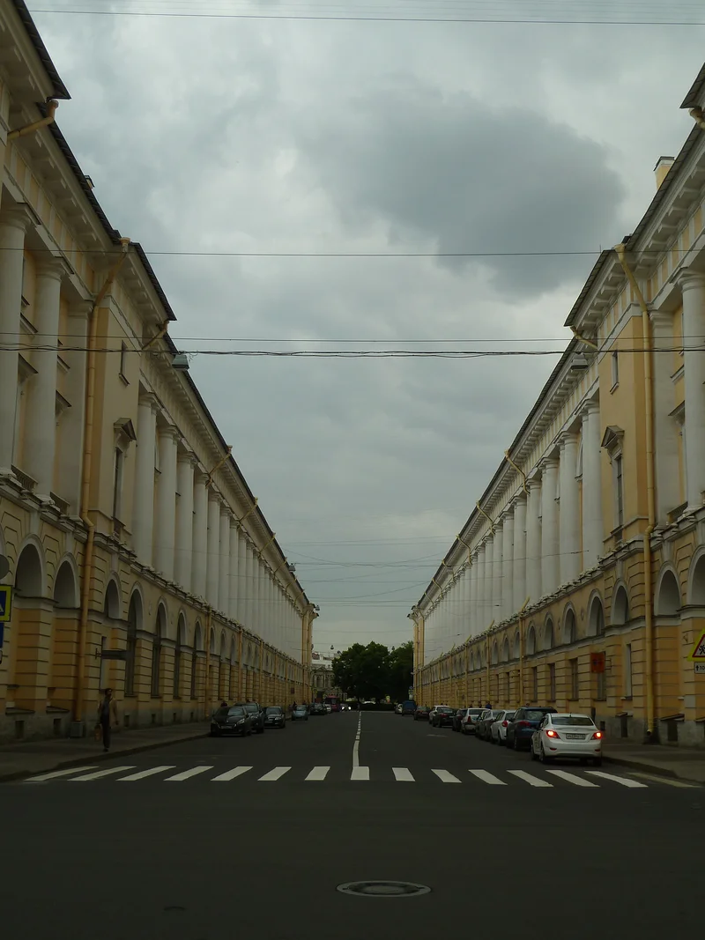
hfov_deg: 34.3
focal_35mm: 42
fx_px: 1141
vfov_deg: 44.8
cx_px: 352
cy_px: 470
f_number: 3.7
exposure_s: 1/60
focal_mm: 6.9
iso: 80
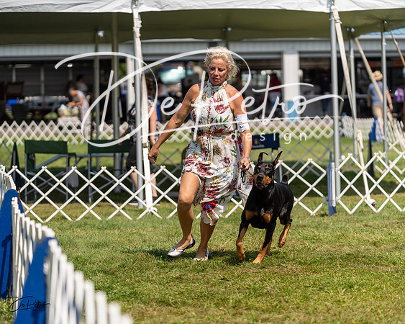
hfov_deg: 15.4
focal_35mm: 125
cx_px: 202
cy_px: 162
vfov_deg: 12.3
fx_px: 1498
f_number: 2.8
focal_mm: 111
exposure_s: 1/3200
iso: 200
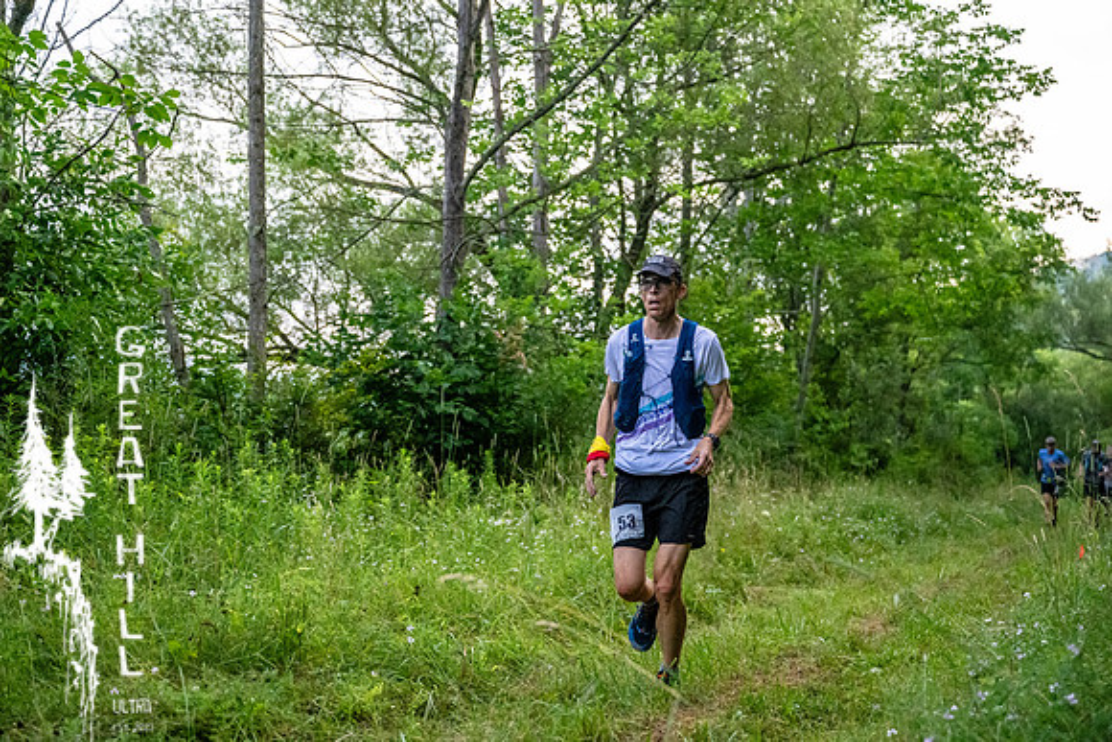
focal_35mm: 55
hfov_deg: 36.2
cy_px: 371
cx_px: 556
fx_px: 1699
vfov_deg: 24.6
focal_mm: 55
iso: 8000
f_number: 3.2
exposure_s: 1/4000
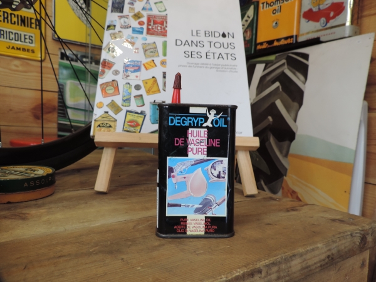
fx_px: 261
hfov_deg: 71.6
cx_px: 188
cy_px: 141
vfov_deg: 56.8
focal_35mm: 24
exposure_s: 1/30
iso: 180
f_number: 3
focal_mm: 4.3
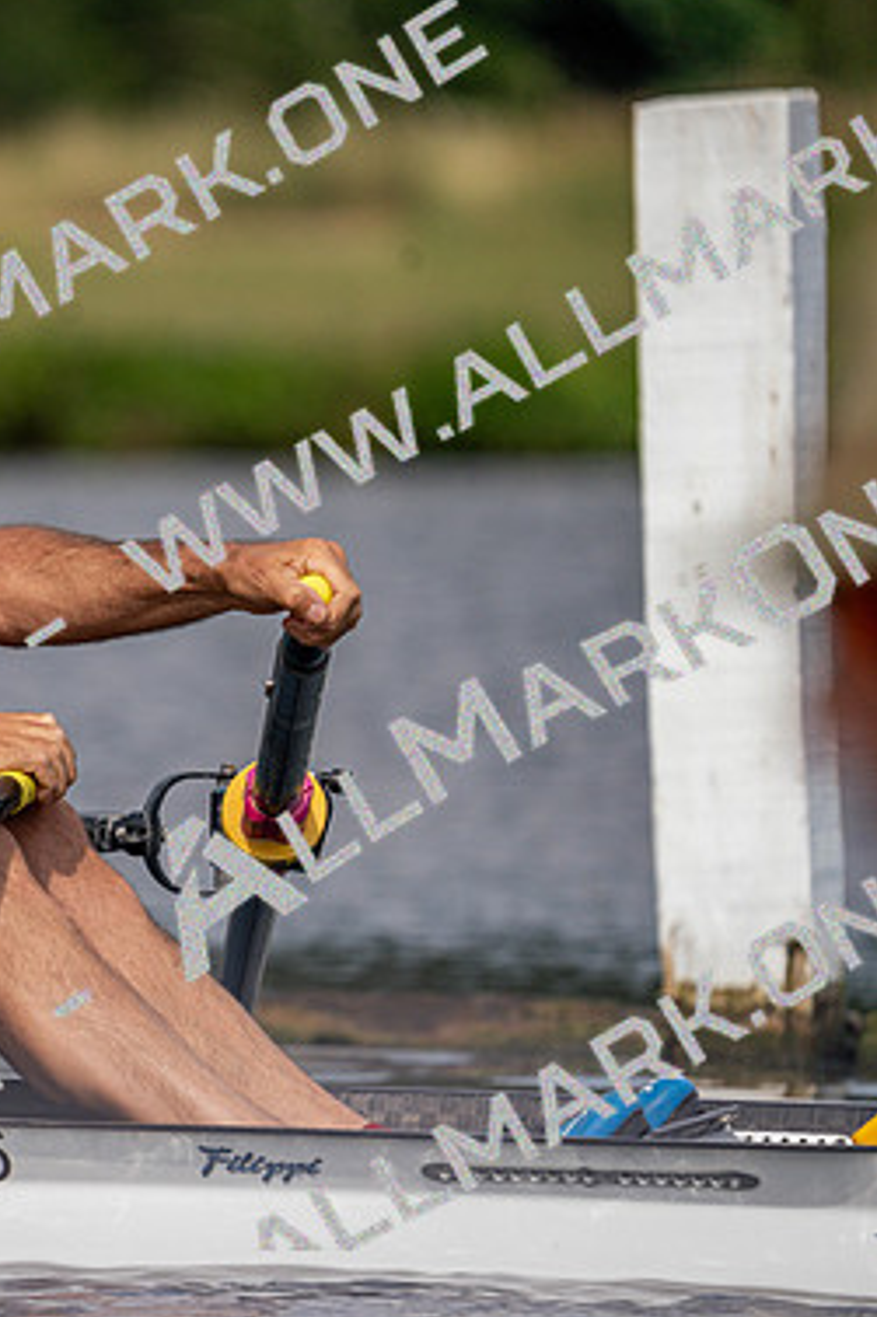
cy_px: 652
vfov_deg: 3.1
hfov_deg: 2.1
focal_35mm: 666
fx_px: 24357
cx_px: -133
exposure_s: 1/1600
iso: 250
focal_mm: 433
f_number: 6.3
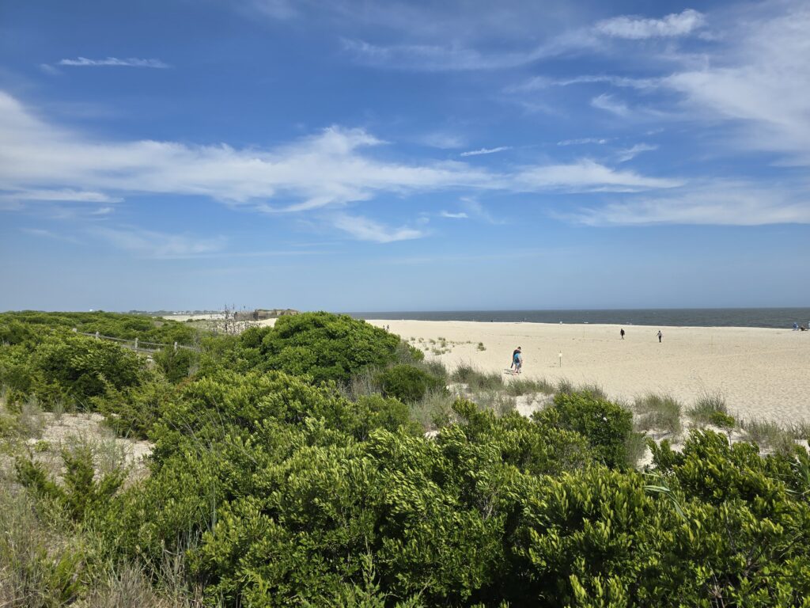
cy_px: 304
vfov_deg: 58.9
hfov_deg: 73.9
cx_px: 405
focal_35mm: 23
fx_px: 538
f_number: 1.7
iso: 12
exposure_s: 1/1212
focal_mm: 6.3
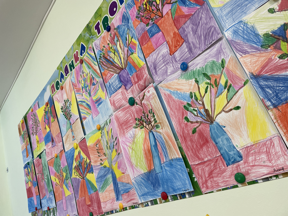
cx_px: 144
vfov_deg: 53.1
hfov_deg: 67.3
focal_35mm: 26
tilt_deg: +17.3
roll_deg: +20.0
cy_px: 108
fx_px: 216
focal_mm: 4.2
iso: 100
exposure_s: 1/100
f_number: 1.6
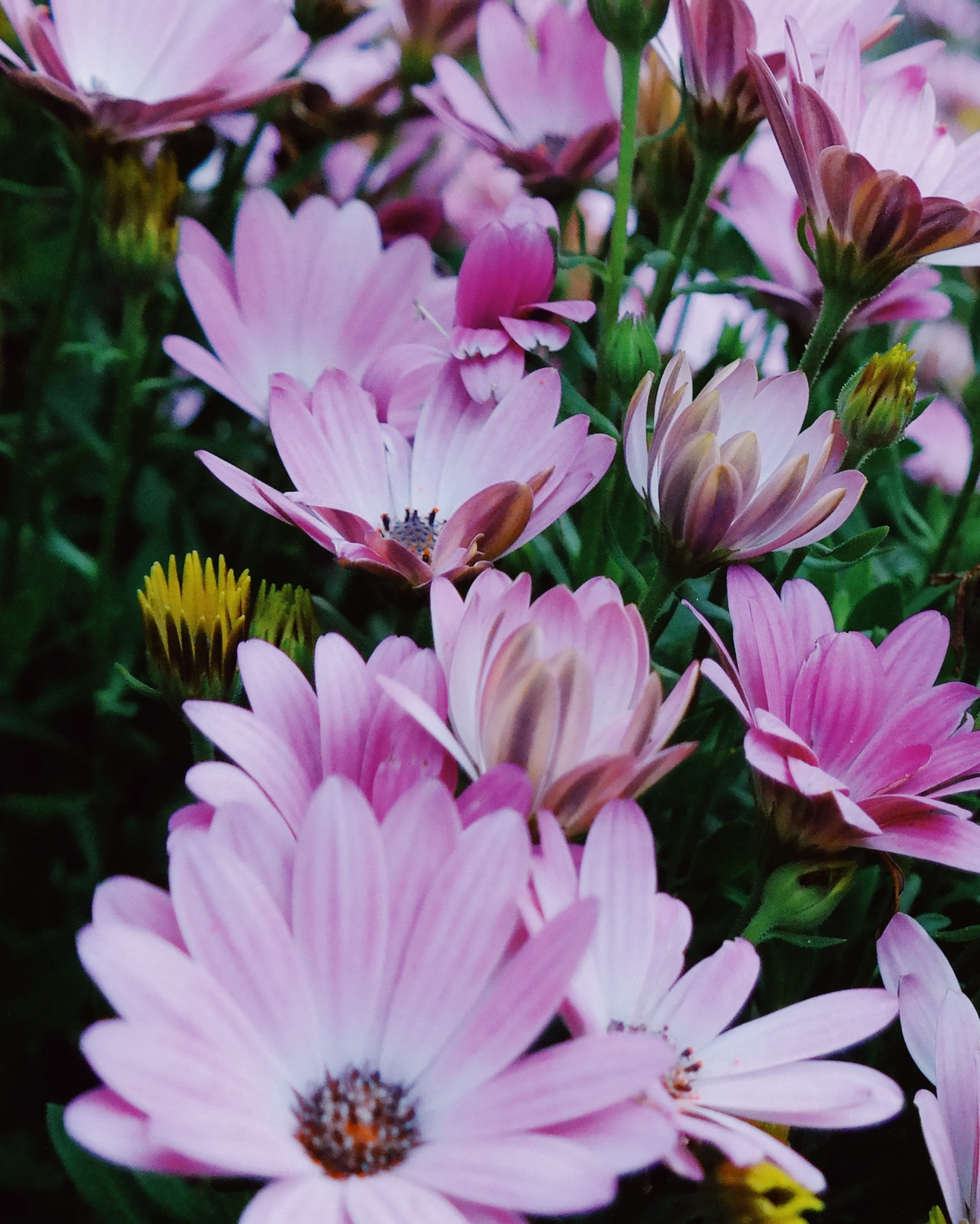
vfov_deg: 27.1
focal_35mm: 70
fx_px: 2538
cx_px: 878
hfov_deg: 21.4
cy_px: 500
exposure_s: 1/400
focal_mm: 20
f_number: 3.5
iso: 800
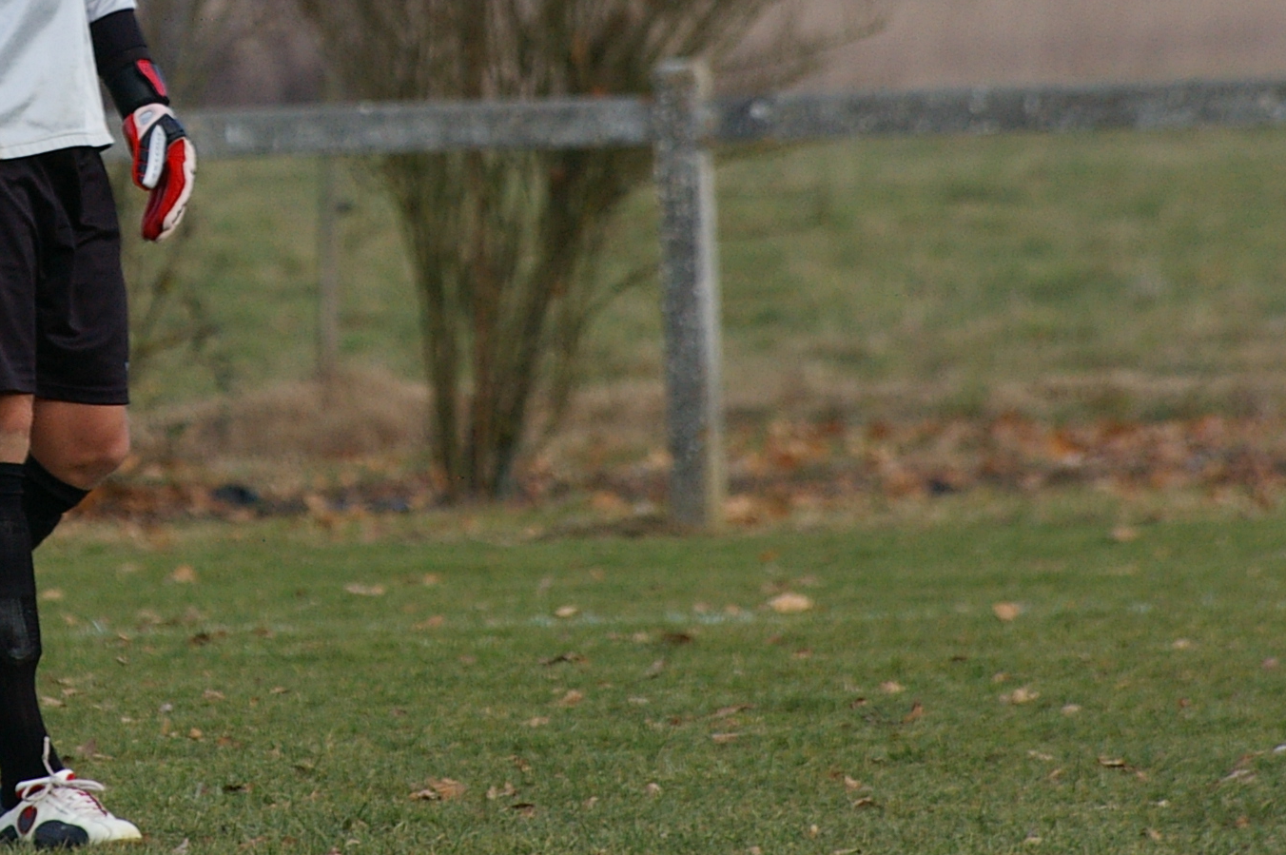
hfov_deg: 2.6
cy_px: -3
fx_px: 28588
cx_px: 70
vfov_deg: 1.7
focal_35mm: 801
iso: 400
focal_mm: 240
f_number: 8
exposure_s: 1/500
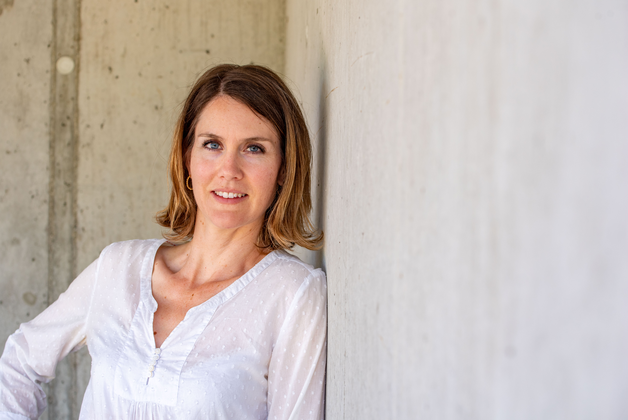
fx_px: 1222
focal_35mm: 70
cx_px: 314
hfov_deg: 28.8
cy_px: 210
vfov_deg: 19.5
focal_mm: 70
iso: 250
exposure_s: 1/125
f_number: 7.1
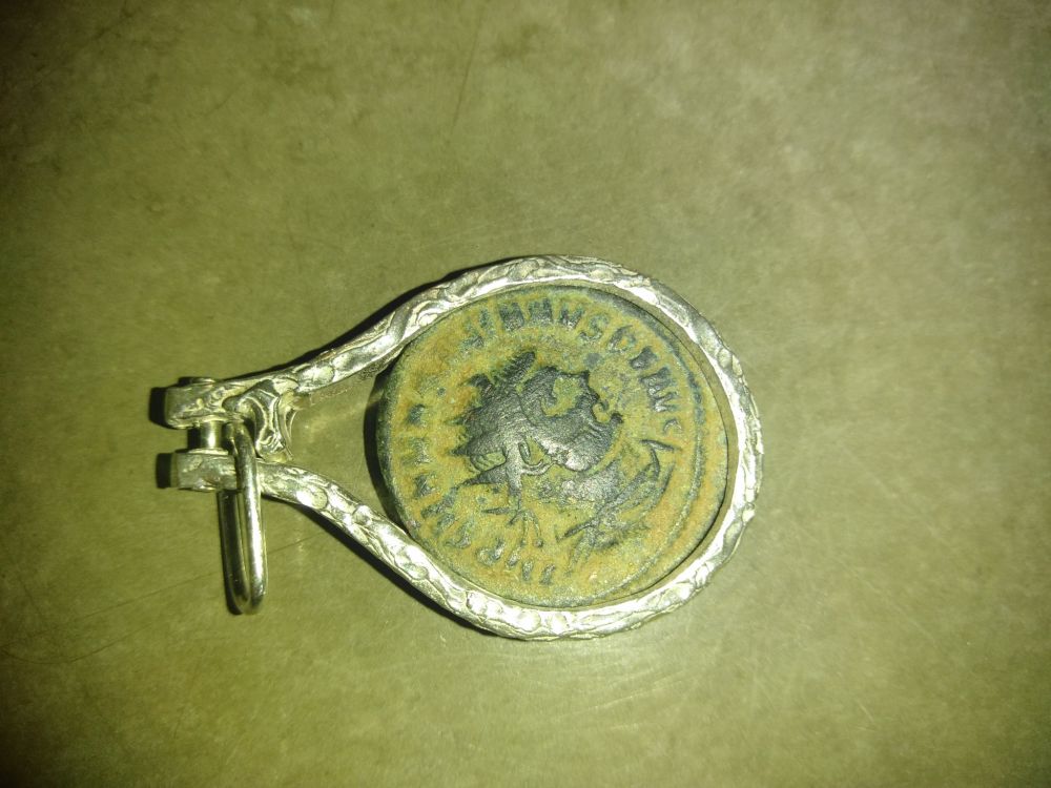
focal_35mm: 20
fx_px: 607
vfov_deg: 66.0
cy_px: 394
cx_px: 526
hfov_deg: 81.7
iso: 100
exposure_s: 1/387
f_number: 2.2
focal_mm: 3.46
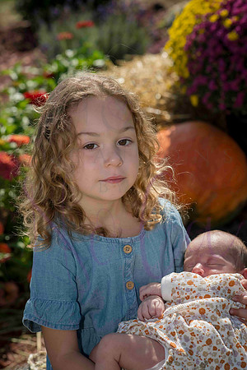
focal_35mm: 85
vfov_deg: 23.9
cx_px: 124
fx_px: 875
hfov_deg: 16.1
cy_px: 185
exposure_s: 1/1250
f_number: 6.3
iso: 400
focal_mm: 85
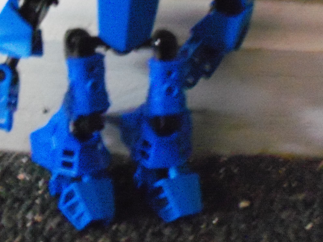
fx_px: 653
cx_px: 117
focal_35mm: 70
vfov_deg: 20.7
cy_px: 34
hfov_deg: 27.7
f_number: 3
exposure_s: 1/8
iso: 800
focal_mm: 6.3
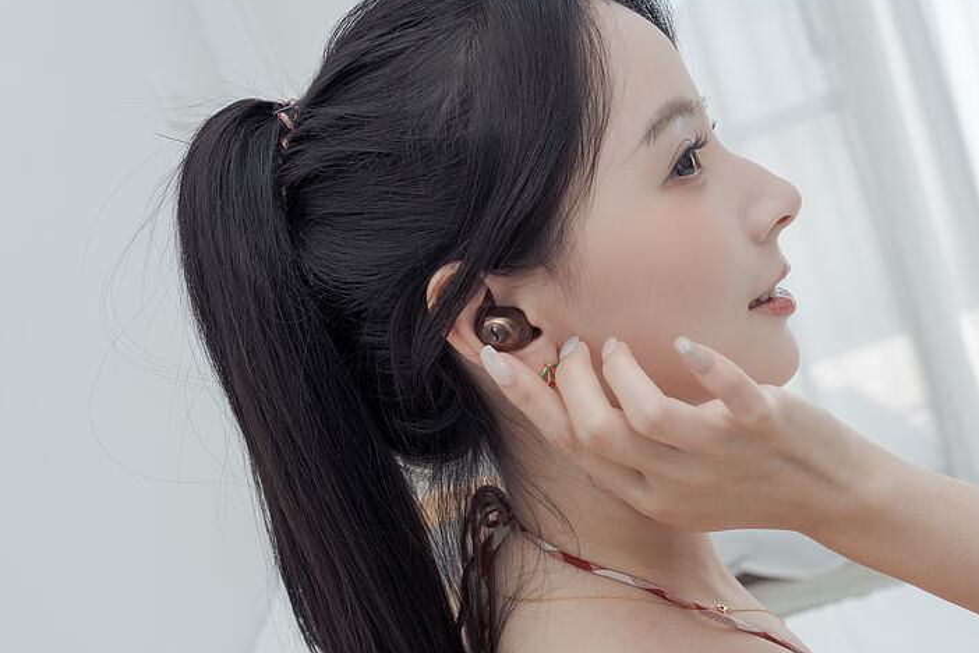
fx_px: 952
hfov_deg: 54.4
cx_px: 510
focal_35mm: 35
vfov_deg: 37.8
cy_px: 348
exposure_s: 1/125
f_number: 5.6
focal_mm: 28
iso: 400
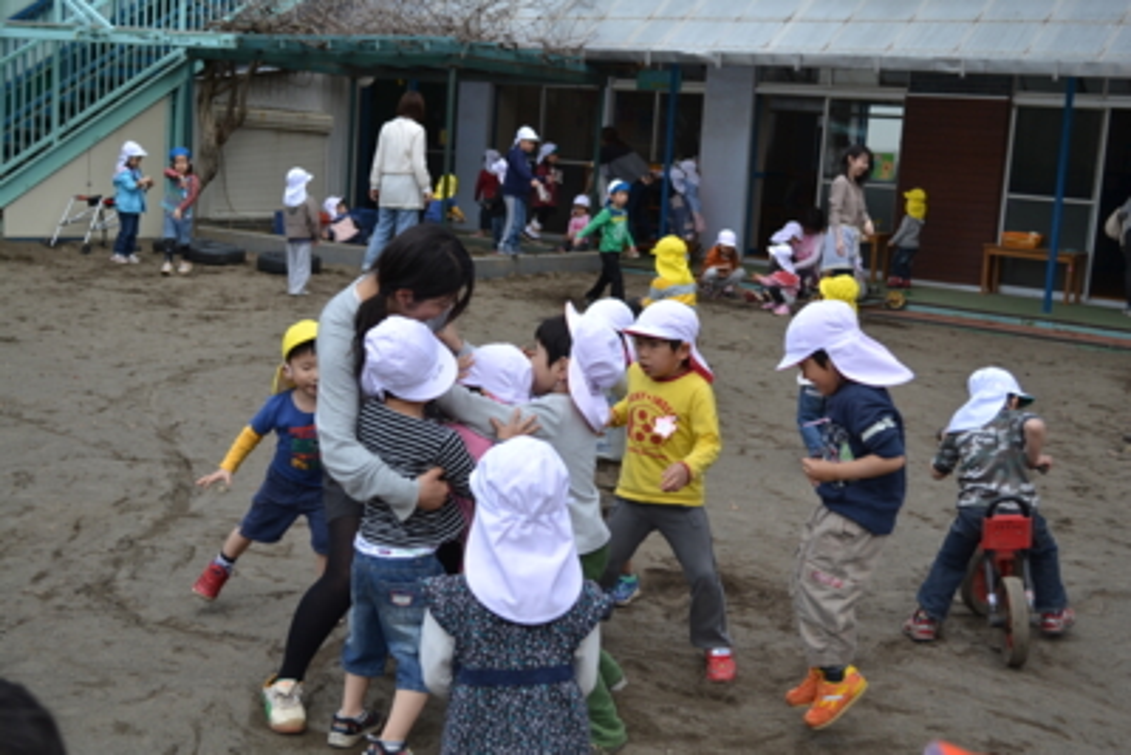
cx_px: 566
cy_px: 378
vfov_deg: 29.9
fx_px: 1414
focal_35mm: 45
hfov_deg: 43.6
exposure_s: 1/400
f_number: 4.5
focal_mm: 30
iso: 100
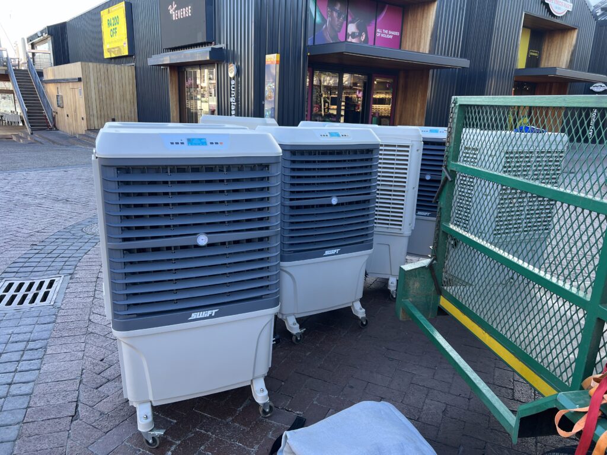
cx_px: 304
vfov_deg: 53.1
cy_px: 228
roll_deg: -1.8
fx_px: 456
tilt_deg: -14.5
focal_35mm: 26
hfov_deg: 67.3
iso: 40
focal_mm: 5.7
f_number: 1.5
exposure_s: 1/189
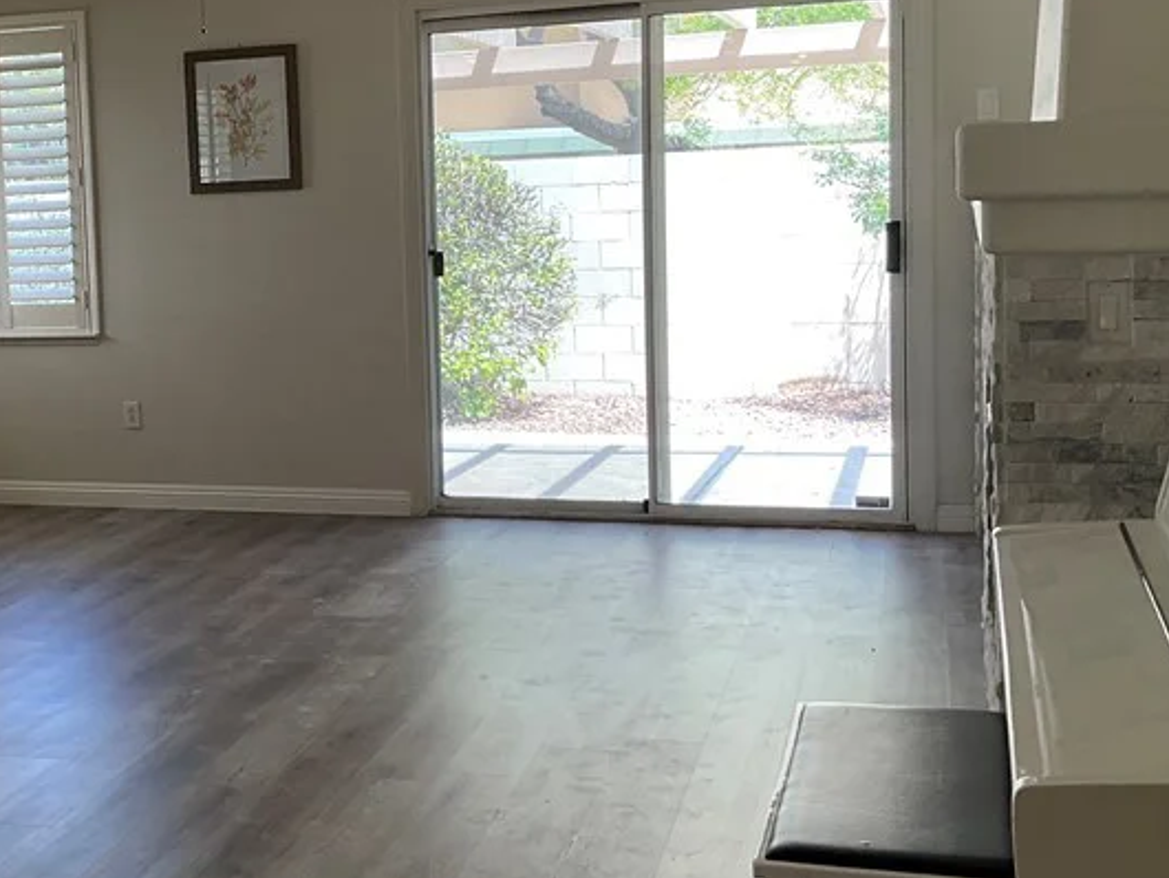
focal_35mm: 56
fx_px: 1892
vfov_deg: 26.1
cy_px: 346
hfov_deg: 33.2
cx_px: 207
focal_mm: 3
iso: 25
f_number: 1.8
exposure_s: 1/120
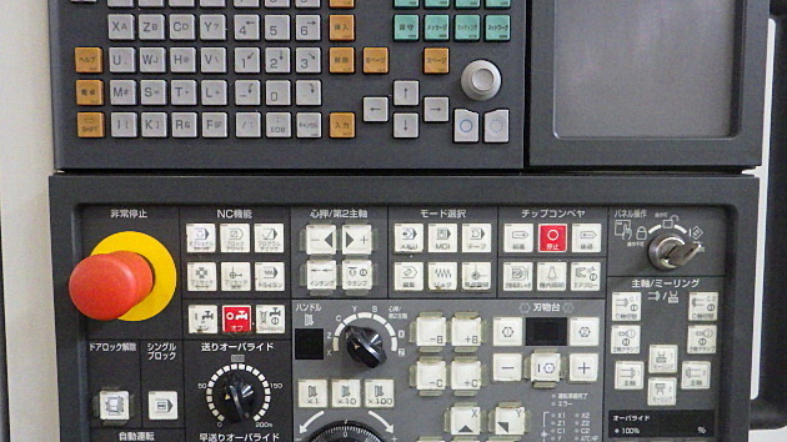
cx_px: 390
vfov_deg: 37.7
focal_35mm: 31
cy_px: 233
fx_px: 647
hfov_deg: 62.6
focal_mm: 5
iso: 640
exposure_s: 1/45
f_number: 3.5
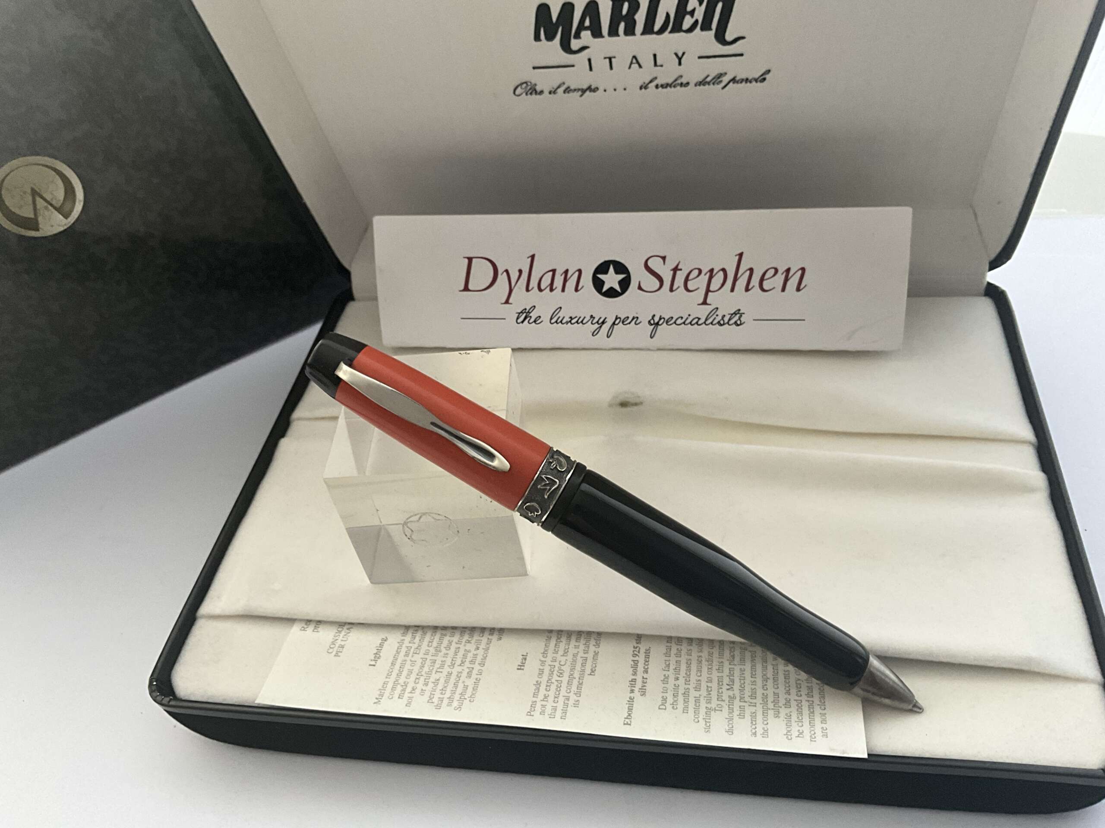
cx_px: 552
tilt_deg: -45.5
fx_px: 926
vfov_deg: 48.2
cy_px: 414
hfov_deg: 61.7
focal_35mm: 29
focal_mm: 3
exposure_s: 1/60
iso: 125
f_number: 1.8
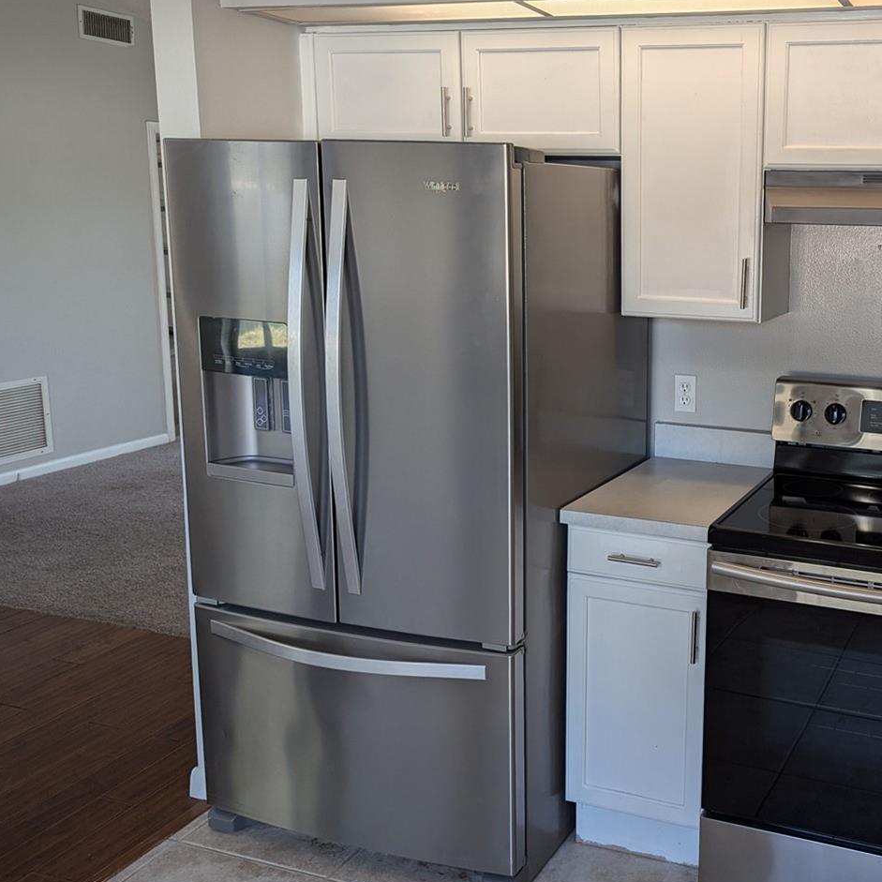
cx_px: 714
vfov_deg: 45.9
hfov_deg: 43.7
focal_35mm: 36
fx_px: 1038
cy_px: 378
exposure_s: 1/120
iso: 54
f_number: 1.85
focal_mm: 6.81
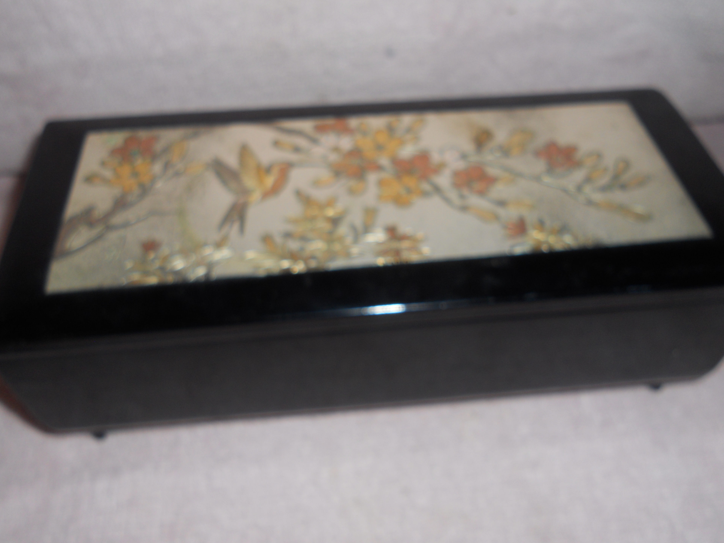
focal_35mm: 33
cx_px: 361
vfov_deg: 42.9
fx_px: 690
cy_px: 265
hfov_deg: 55.4
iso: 80
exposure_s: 1/25
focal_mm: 5.8
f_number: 8.8
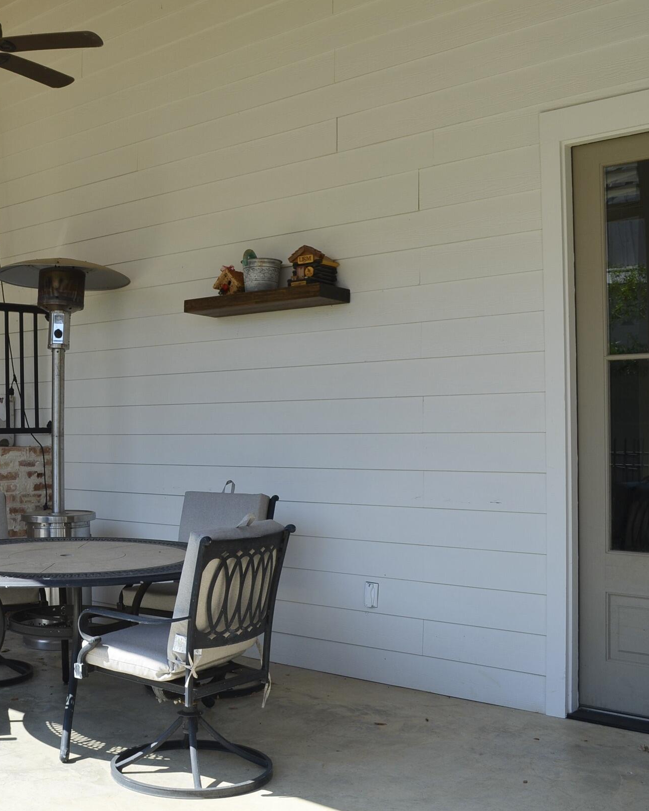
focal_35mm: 47
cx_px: 82
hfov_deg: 30.8
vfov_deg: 39.5
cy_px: 404
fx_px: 1128
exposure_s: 1/250
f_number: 8
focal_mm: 22
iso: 160
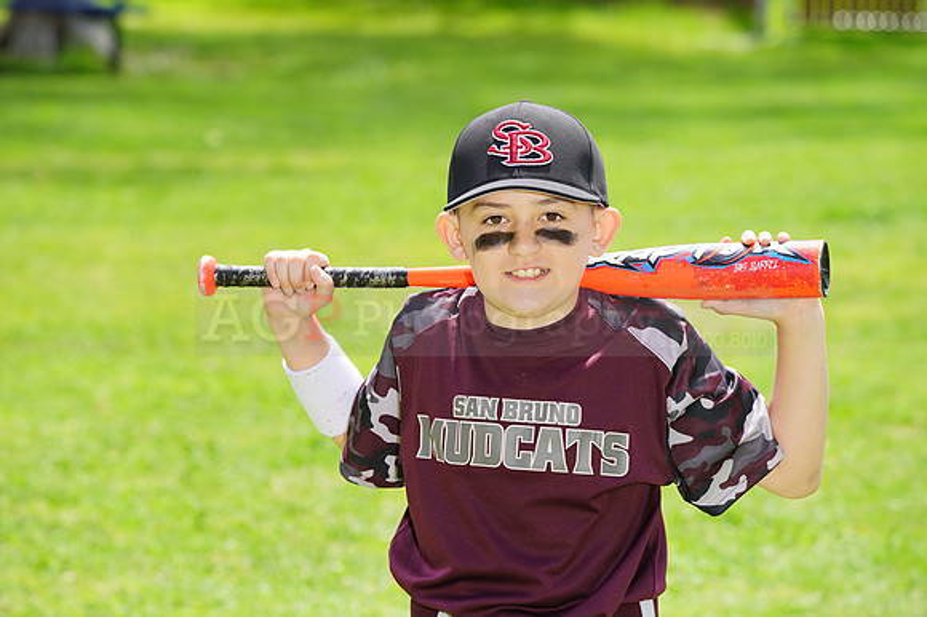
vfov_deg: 6.8
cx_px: 464
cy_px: 308
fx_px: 5224
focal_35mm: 203
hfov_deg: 10.1
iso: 200
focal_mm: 203
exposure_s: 1/200
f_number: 8
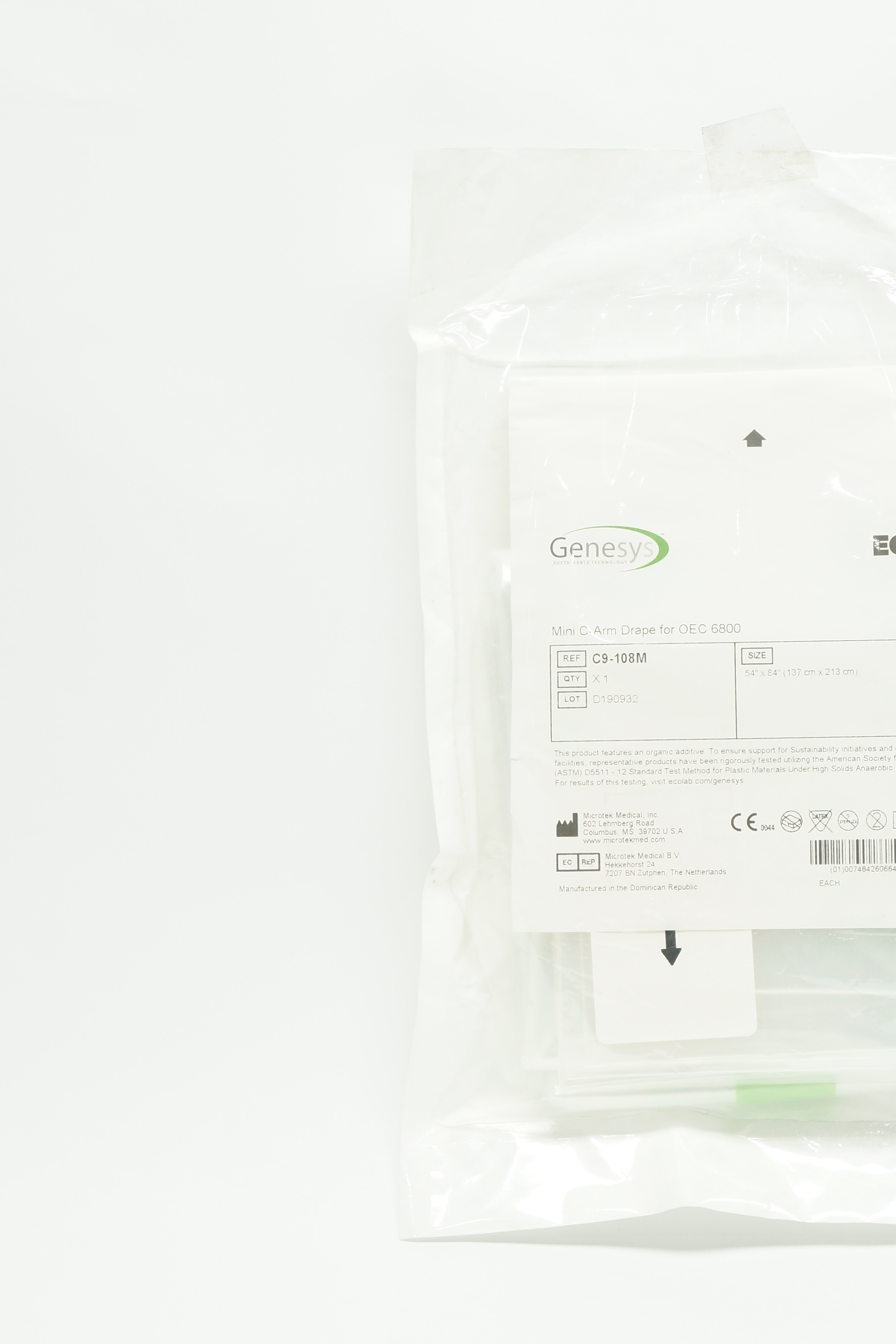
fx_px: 2455
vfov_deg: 30.6
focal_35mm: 66
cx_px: 763
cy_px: 670
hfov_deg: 20.4
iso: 400
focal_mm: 29
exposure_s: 1/30
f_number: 8
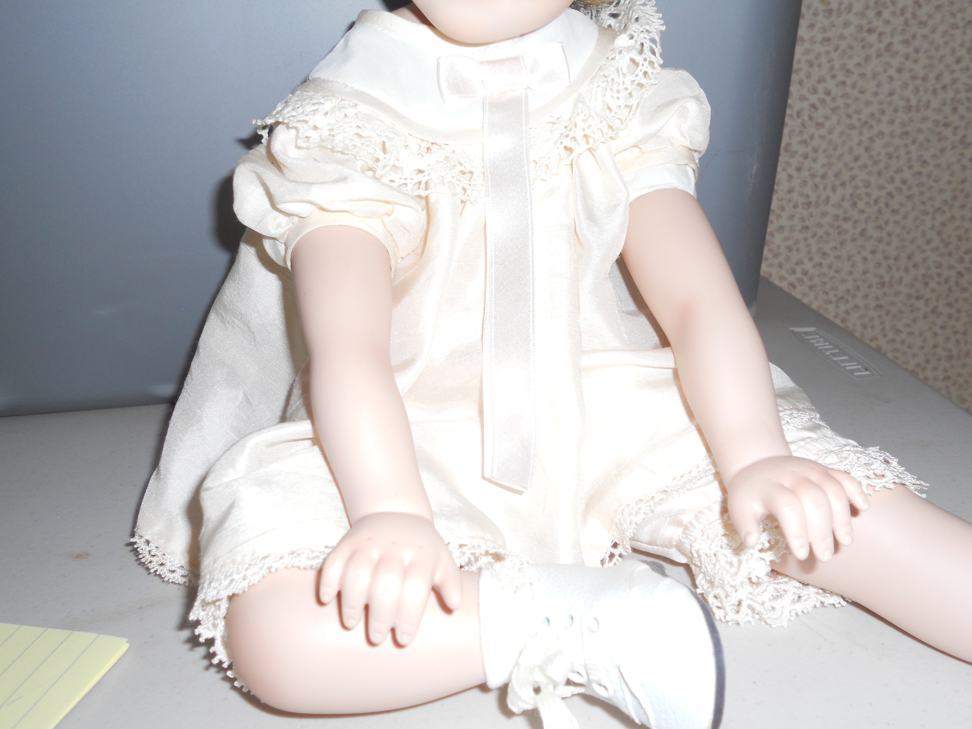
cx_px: 486
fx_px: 899
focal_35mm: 32
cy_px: 364
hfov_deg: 56.8
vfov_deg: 44.2
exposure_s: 1/25
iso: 80
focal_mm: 5.8
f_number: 3.5
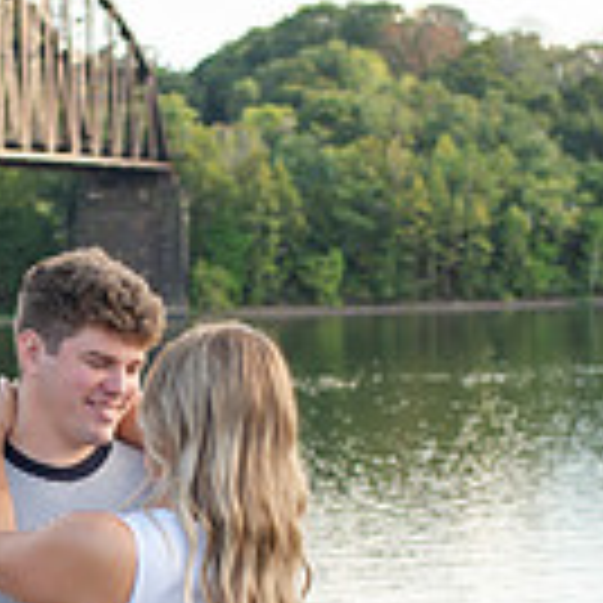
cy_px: 644
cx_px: -99
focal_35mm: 147
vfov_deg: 11.7
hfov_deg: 11.7
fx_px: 2897
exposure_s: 1/500
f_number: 3.2
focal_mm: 35
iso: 110
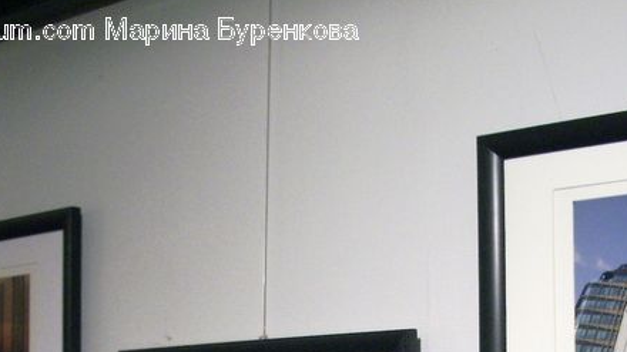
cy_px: 477
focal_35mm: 78
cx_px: 375
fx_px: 1296
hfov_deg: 27.1
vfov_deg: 14.7
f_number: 2.6
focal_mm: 5.8
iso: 160
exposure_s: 1/60
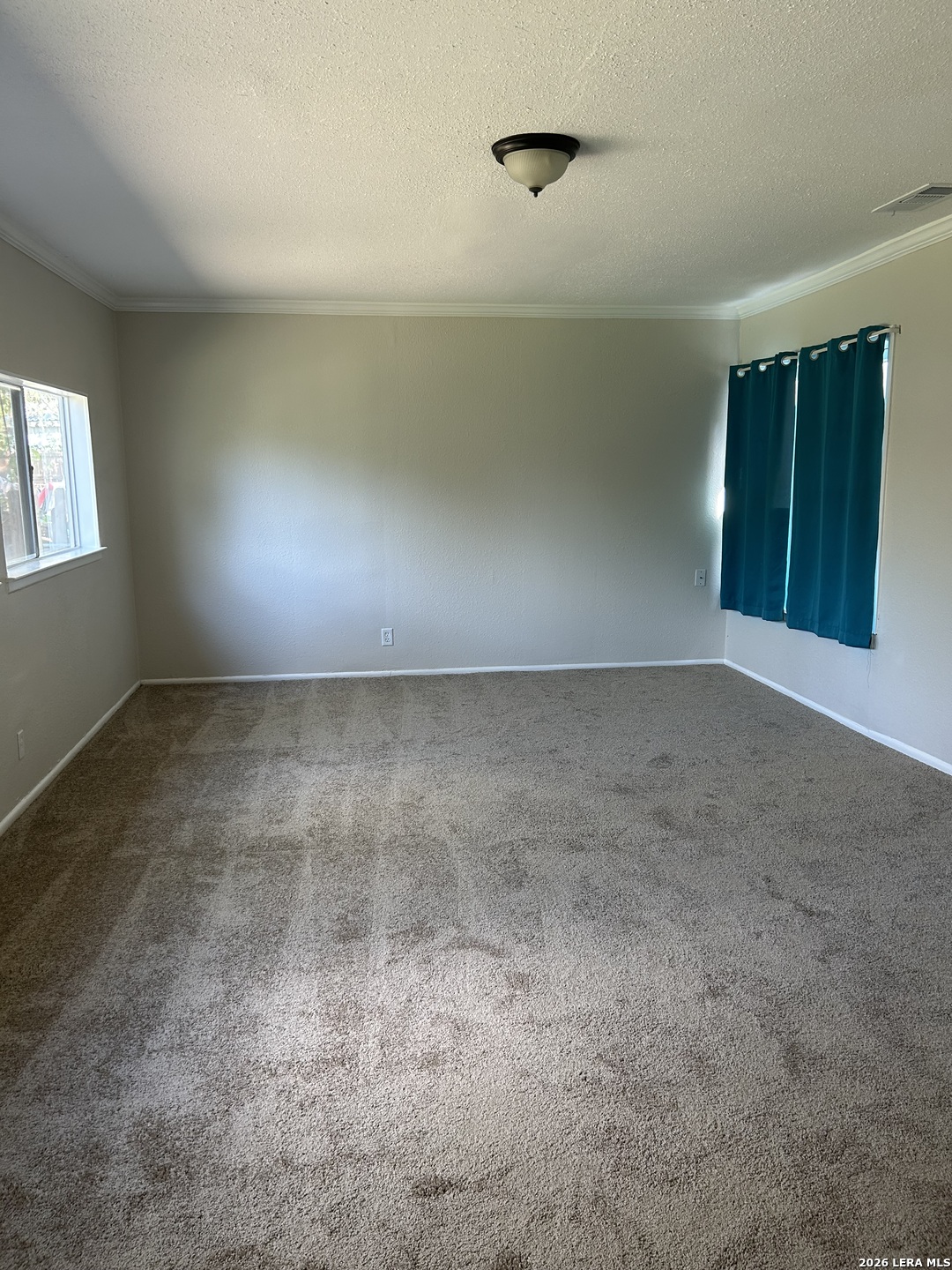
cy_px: 635
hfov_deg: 53.1
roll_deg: +1.1
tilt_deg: -9.6
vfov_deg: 67.3
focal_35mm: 26
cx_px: 476
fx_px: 953
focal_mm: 5.7
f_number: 1.5
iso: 100
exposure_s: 1/121
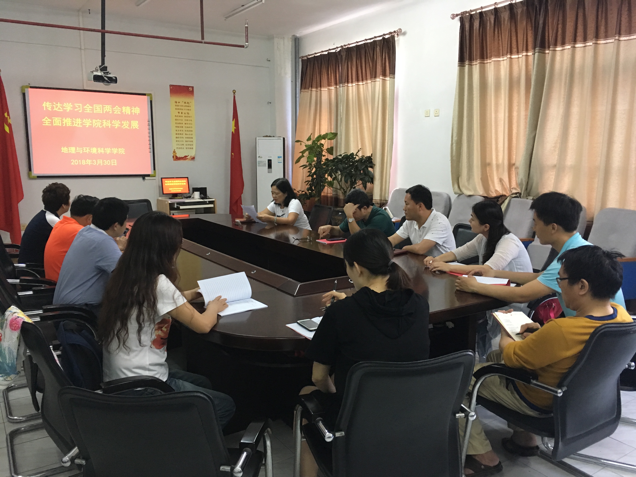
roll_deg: +0.7
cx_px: 318
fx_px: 533
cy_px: 238
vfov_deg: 48.2
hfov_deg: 61.7
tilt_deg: -9.8
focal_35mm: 29
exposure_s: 1/33
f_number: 2.2
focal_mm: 4.15
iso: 200
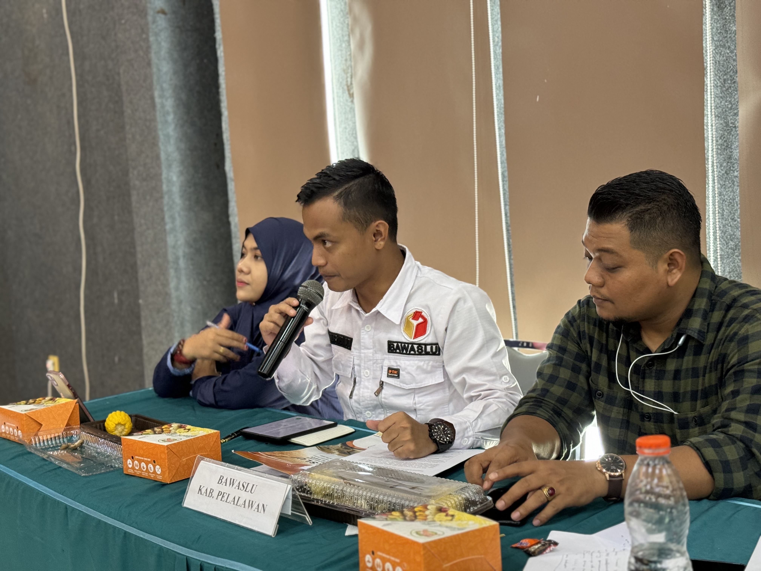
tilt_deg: -4.5
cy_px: 286
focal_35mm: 48
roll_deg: +4.5
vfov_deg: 30.3
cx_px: 380
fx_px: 1055
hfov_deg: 39.7
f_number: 1.78
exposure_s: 1/35
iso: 320
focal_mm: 6.76
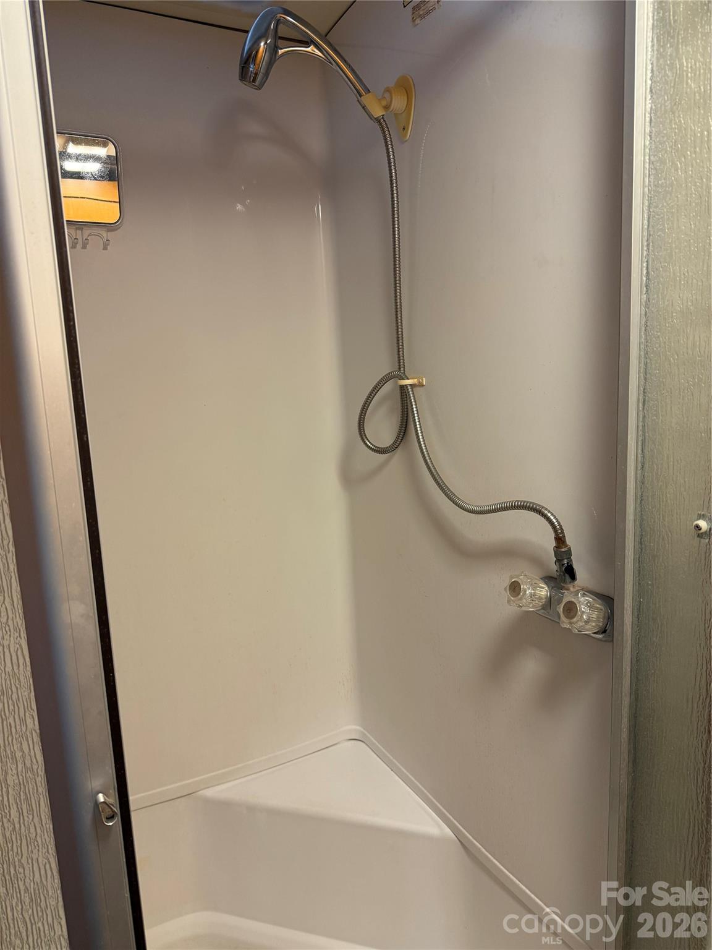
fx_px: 658
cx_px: 356
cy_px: 475
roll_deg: +3.6
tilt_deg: -10.7
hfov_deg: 56.8
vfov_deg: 71.6
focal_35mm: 24
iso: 160
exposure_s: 1/60
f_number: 1.78
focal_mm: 6.76
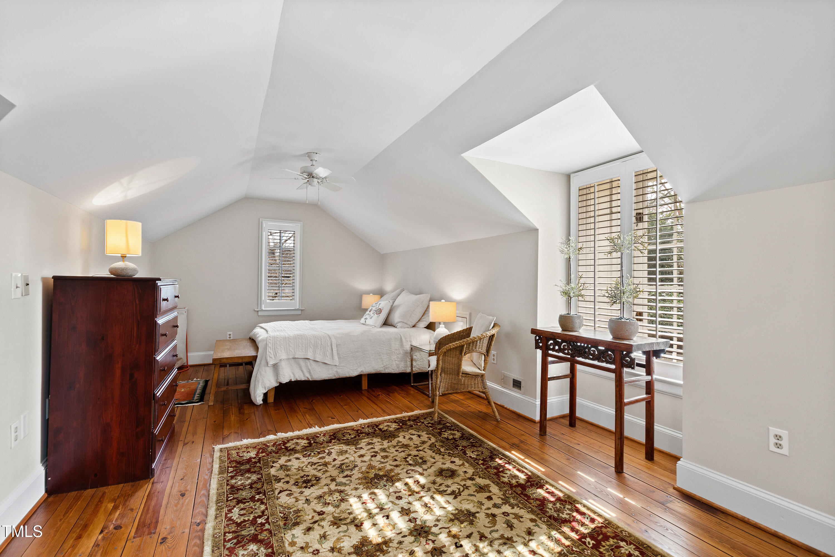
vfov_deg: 77.3
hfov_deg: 100.4
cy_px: 278
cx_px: 418
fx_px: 348
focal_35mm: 15
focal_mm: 10
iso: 100
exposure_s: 1/3
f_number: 8
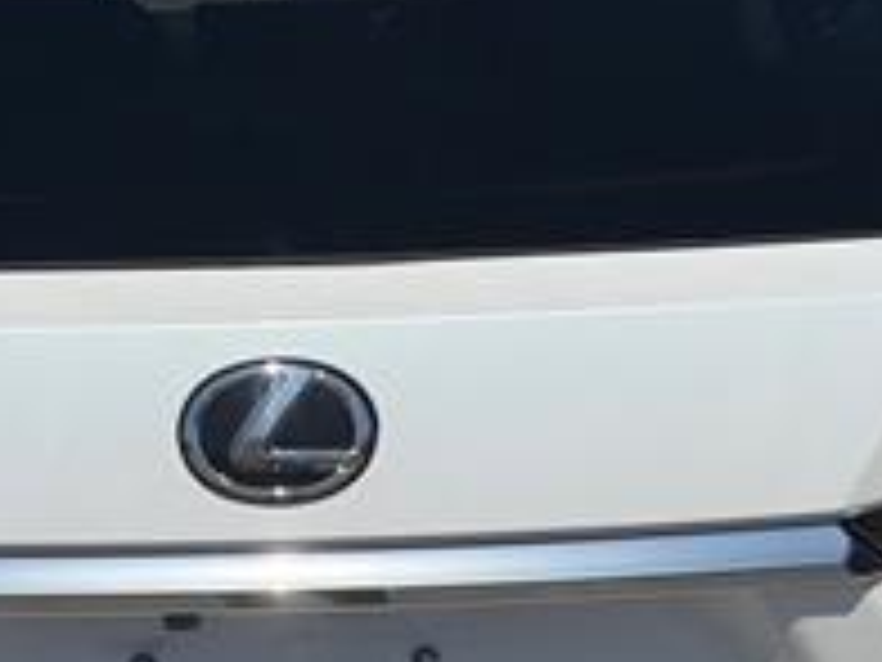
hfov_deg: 22.9
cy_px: 545
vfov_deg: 17.2
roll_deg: +2.5
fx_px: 2166
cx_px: 261
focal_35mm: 85
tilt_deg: -18.3
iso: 50
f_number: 1.6
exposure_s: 1/8850
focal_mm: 5.96
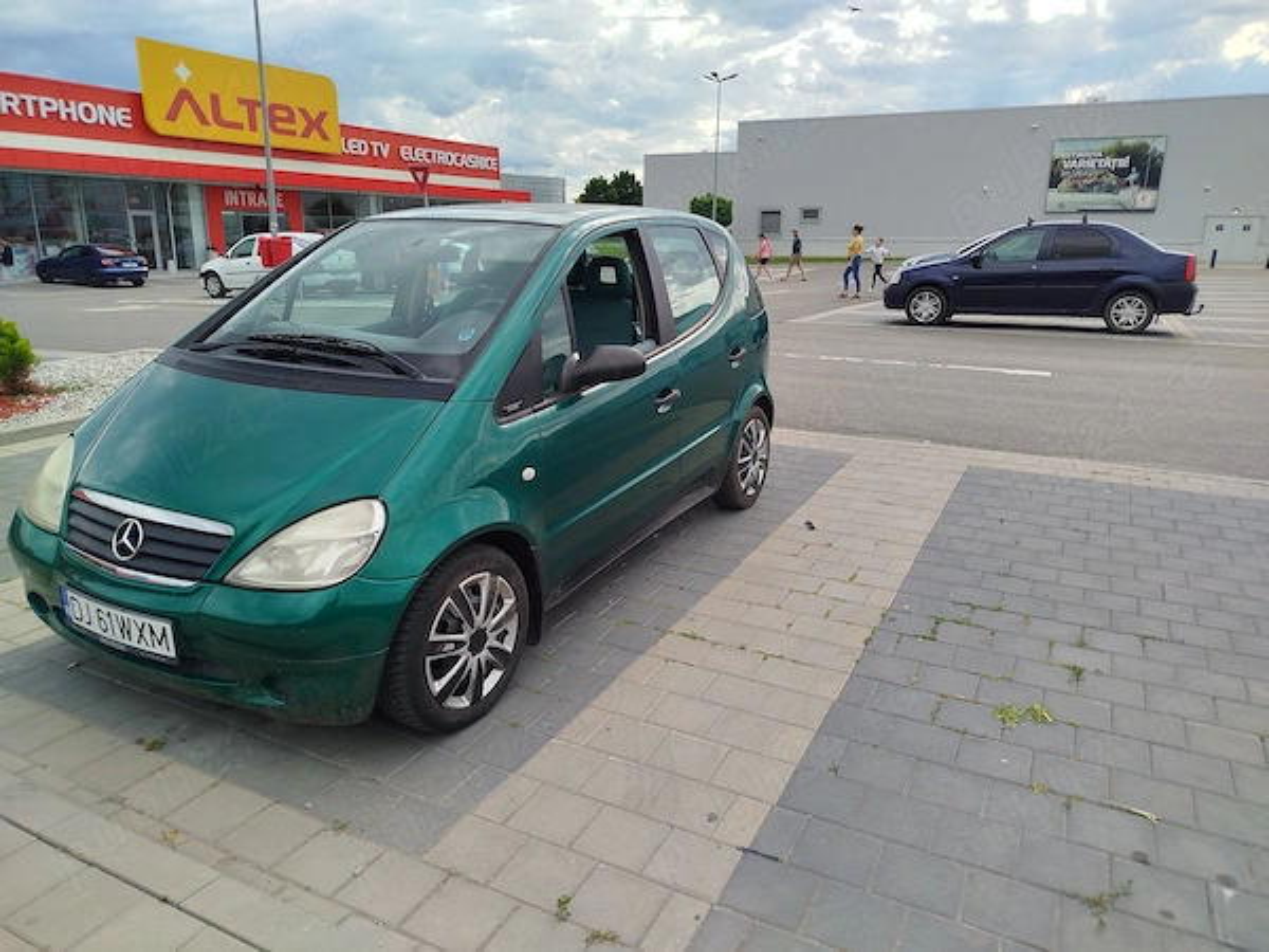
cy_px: 476
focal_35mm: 24
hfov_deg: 71.6
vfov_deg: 56.8
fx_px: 880
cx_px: 634
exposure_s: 1/949
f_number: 1.7
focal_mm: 5.31
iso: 50
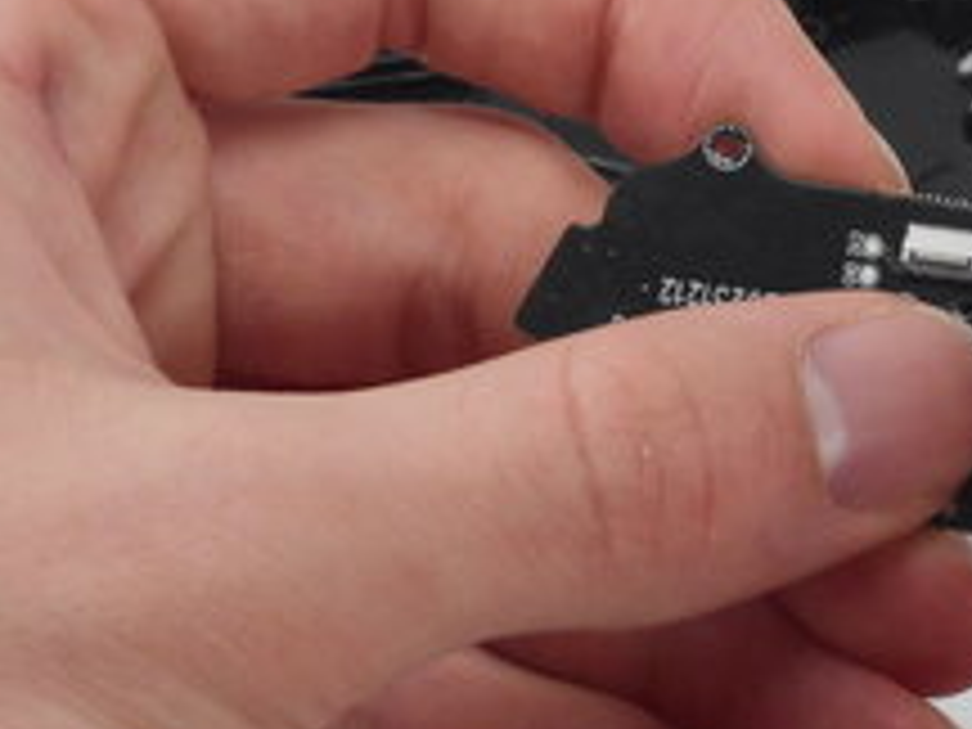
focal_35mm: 480
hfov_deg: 4.1
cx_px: 896
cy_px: 531
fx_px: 13478
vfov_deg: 3.1
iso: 220
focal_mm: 31.4
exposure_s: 1/60
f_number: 6.4
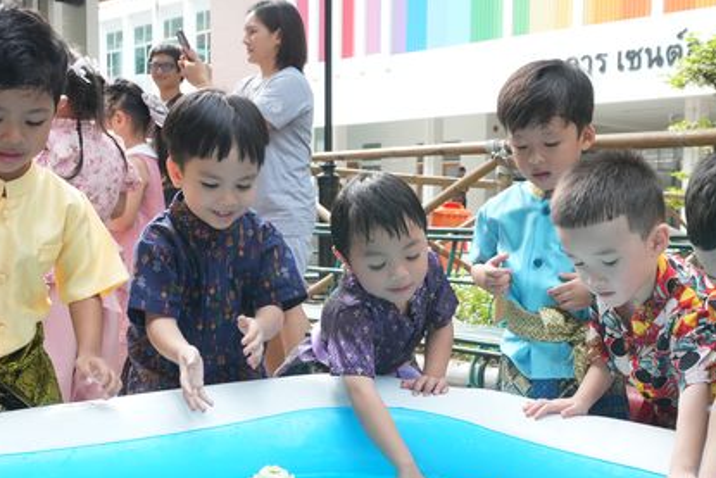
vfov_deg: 25.8
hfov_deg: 37.7
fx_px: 1035
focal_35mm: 52
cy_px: 342
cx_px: 485
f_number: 6.3
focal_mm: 24
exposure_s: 1/320
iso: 1000
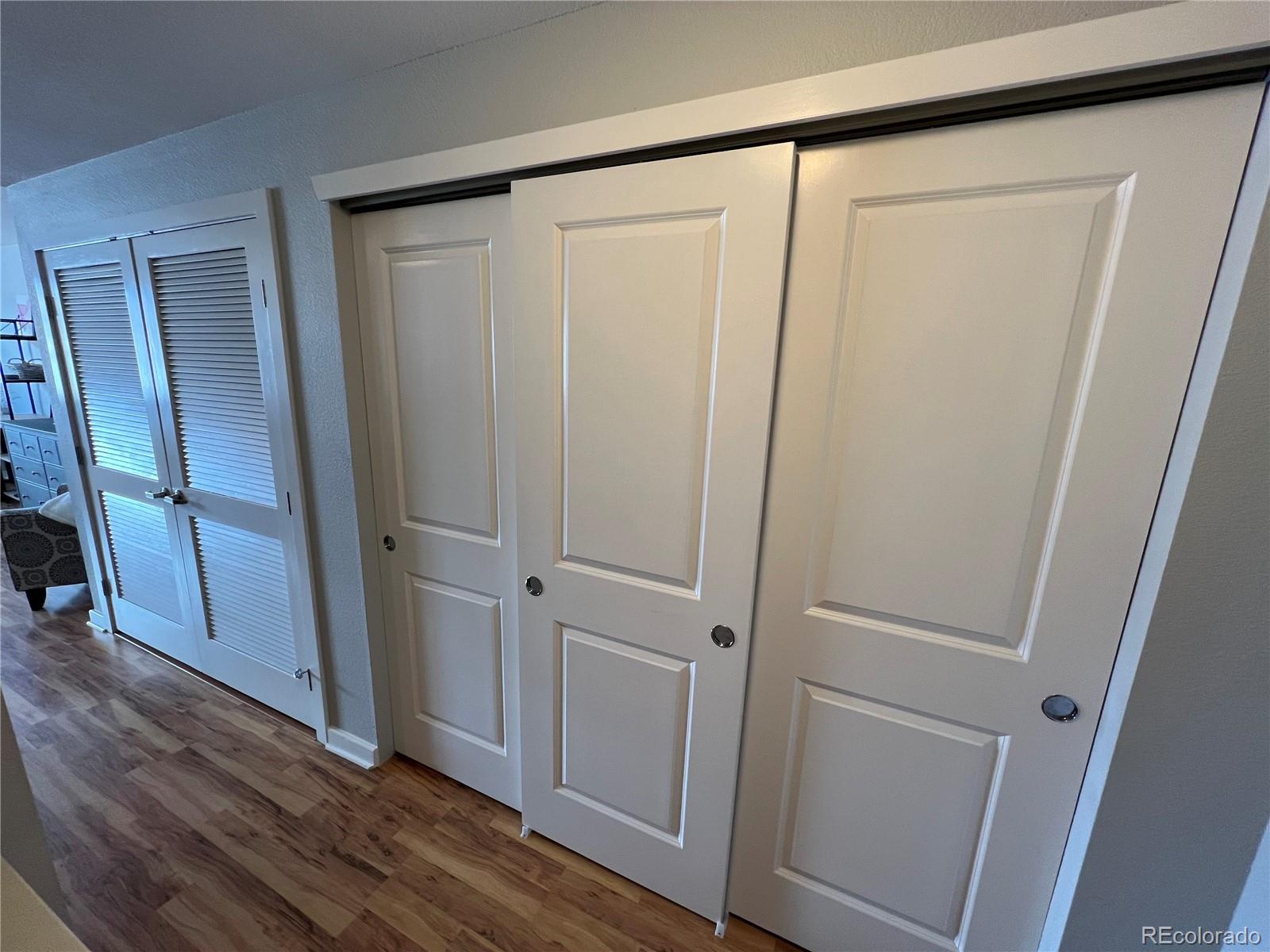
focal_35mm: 13
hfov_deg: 106.2
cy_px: 476
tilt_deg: -12.5
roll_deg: -1.7
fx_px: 477
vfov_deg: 89.9
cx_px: 635
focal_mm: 1.57
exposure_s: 1/60
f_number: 1.8
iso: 125
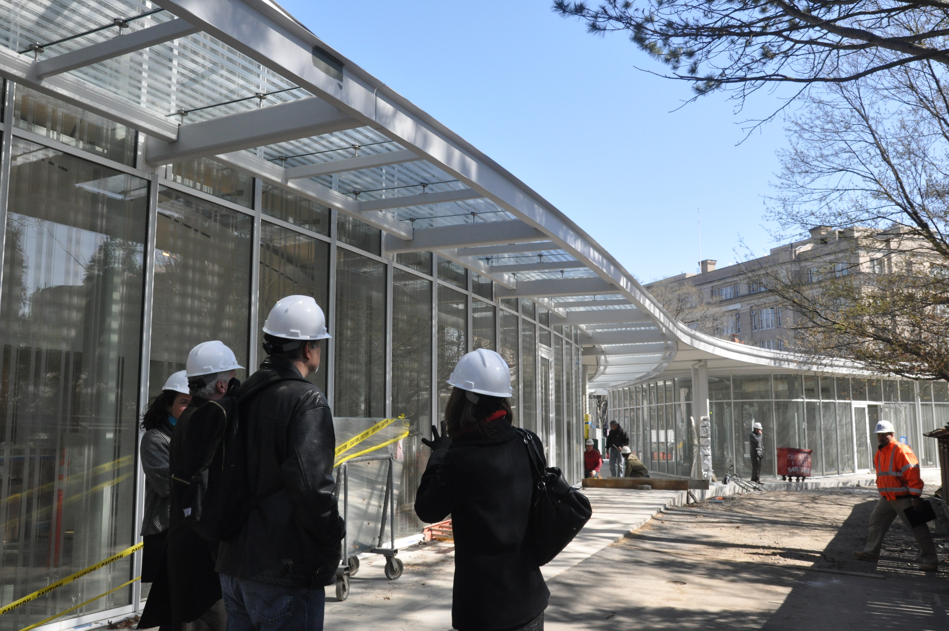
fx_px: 829
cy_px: 316
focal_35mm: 32
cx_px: 474
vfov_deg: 41.6
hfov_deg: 59.6
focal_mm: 21
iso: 800
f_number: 10
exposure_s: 1/400
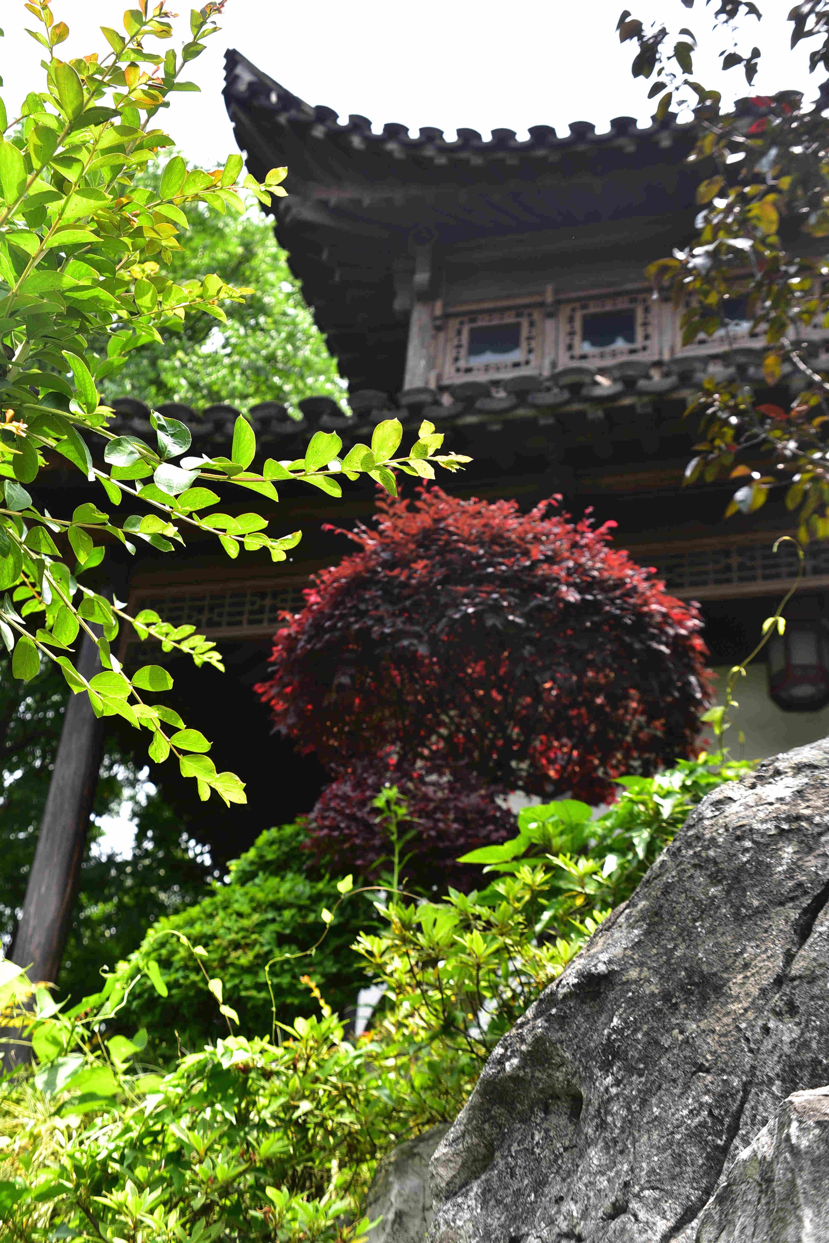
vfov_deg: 42.7
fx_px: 1589
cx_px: 414
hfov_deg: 29.2
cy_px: 622
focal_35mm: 46
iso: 200
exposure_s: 1/200
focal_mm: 46
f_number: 7.1
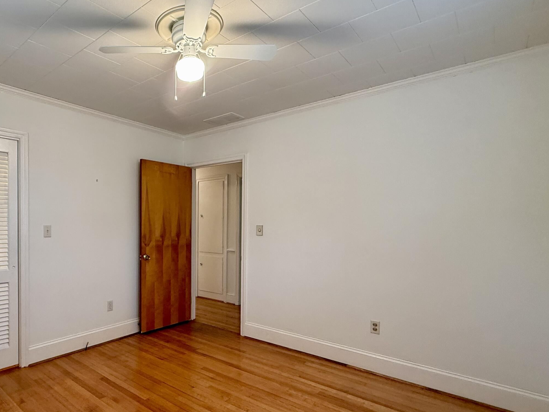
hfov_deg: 76.4
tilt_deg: -1.0
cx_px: 181
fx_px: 333
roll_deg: -0.4
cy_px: 232
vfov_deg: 63.2
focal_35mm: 21
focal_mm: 2.22
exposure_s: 1/60
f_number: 2.2
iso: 200
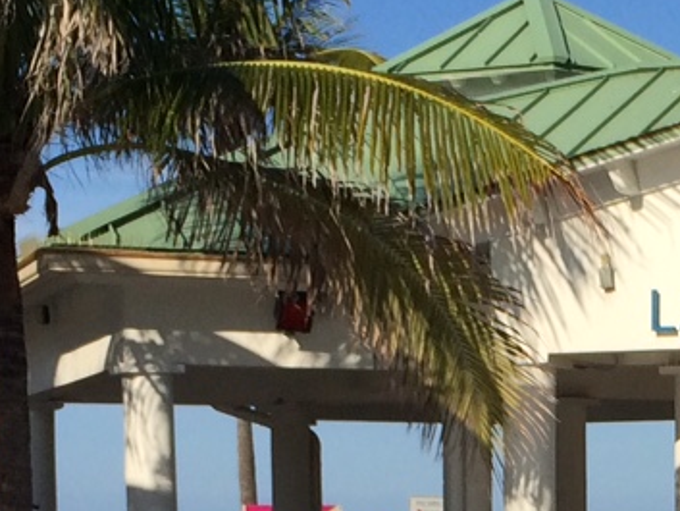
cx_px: 724
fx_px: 2633
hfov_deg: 14.4
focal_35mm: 134
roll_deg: +0.6
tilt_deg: -6.4
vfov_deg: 10.5
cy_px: 850
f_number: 2.2
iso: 32
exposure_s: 1/2933
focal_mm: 4.15
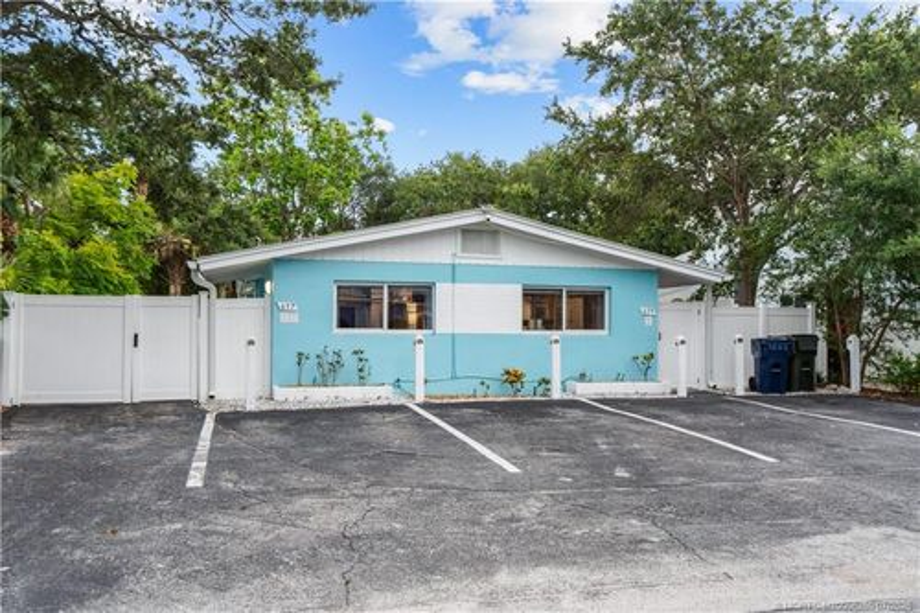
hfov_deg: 61.9
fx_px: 766
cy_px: 306
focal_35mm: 30
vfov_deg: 43.6
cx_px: 460
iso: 800
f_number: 8
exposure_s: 1/50
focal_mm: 30
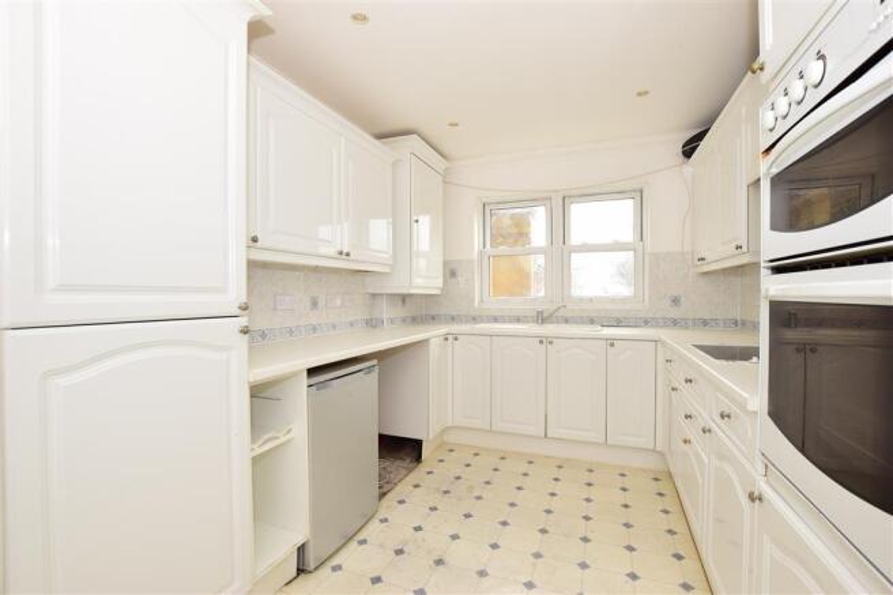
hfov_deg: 100.4
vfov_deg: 77.3
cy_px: 298
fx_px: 372
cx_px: 446
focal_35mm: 15
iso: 400
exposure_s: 1/15
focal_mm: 10
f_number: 8
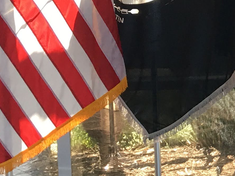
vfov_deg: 11.3
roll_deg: -0.1
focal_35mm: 131
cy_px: 44
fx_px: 889
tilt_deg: -5.3
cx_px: 460
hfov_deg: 13.2
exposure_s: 1/30
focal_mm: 4.15
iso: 25
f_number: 2.2
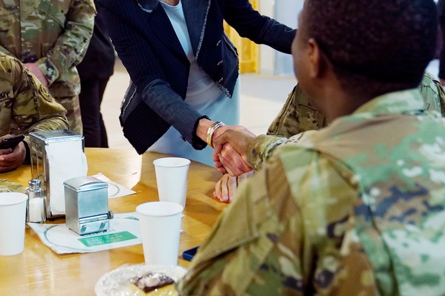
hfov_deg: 30.5
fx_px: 803
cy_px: 84
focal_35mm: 65
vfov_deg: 20.8
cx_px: 119
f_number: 3.2
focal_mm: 36
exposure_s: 1/200
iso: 2500
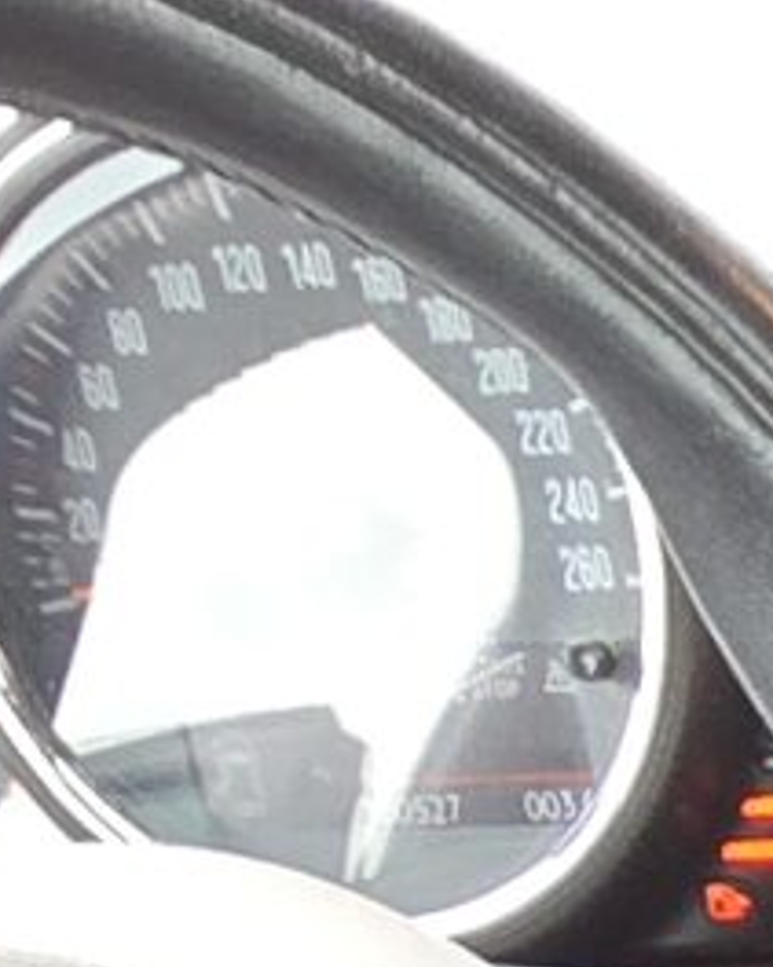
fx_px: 3519
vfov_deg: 10.8
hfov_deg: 9.9
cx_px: 2235
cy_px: 2868
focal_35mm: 123
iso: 160
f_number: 2.2
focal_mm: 2.2
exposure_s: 1/61.6
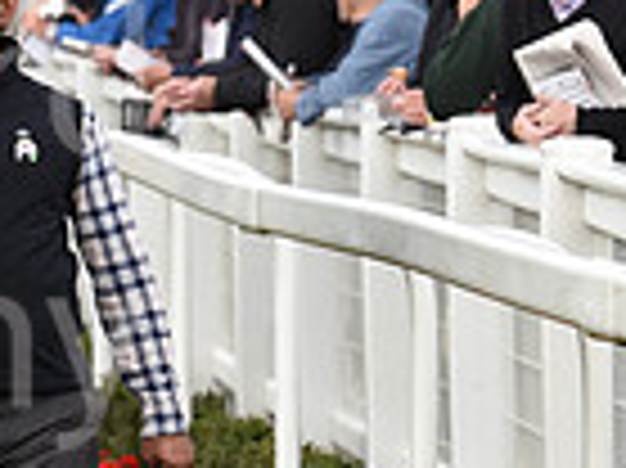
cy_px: 124
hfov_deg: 3.8
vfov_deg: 2.8
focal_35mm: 522
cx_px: -428
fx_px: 9432
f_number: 5.6
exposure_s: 1/1250
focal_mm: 130
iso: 500
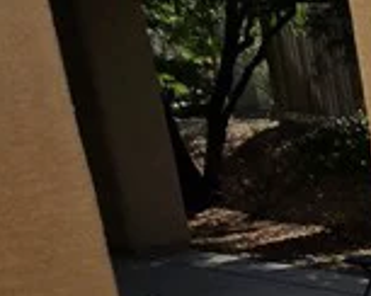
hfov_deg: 12.9
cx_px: 1004
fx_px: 932
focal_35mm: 85
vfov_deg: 17.3
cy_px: 347
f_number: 2.2
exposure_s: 1/2866
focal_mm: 2.2
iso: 50
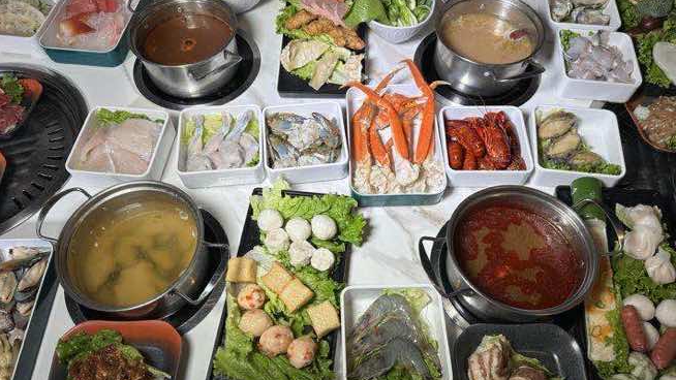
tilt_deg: -58.1
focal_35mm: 28
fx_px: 502
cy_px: 184
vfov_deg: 41.5
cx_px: 343
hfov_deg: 67.9
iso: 80
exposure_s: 1/458
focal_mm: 6.86
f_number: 1.78
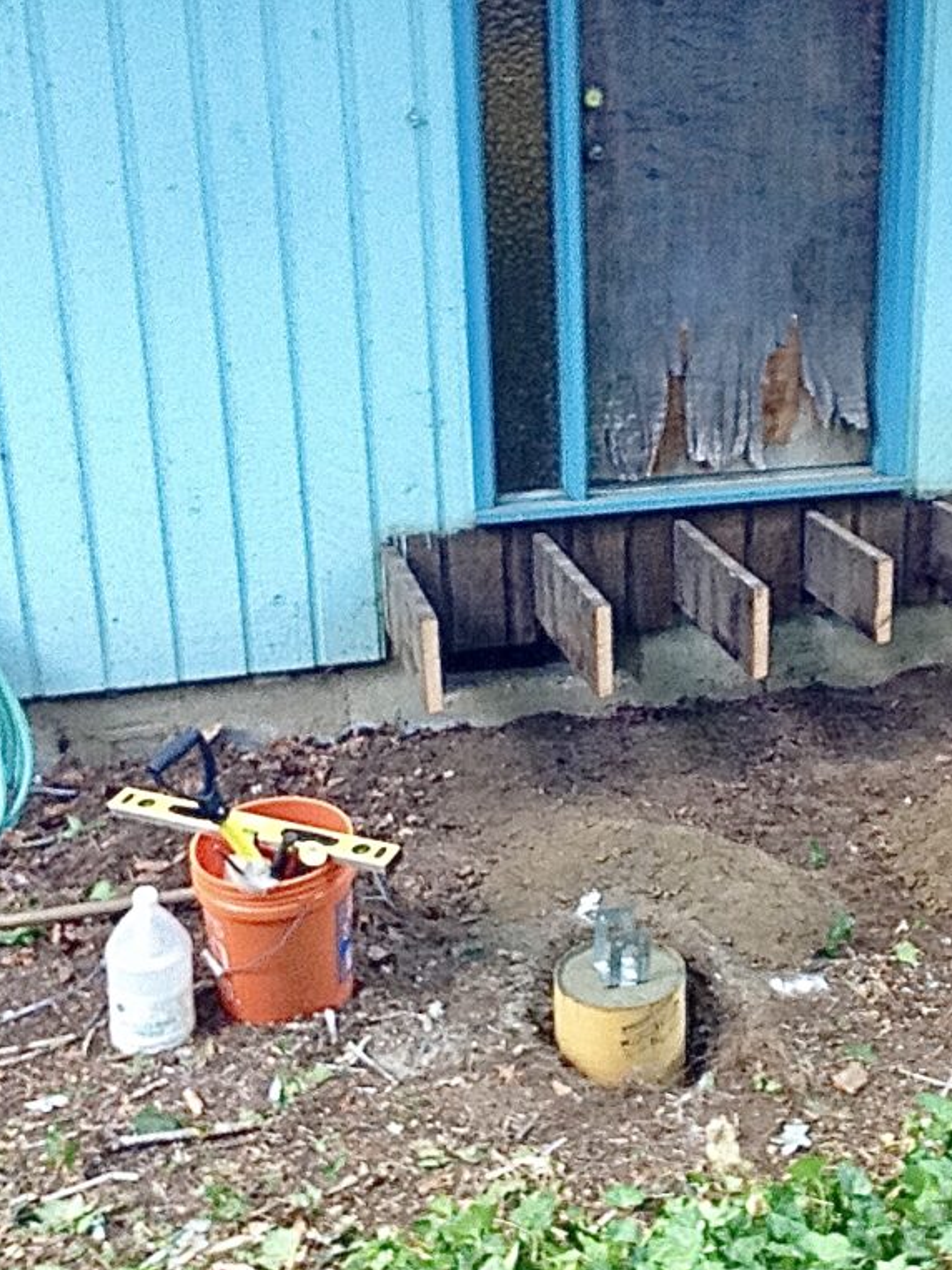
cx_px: 739
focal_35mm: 47
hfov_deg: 30.2
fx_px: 1724
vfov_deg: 40.4
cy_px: 634
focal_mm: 2.18
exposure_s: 1/30
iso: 50
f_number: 2.4
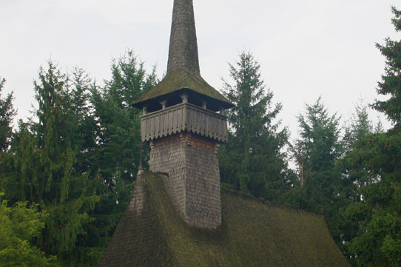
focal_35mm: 93
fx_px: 1036
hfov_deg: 21.9
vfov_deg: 14.7
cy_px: 168
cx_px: 238
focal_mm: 28
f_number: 8
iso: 200
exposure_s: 1/80
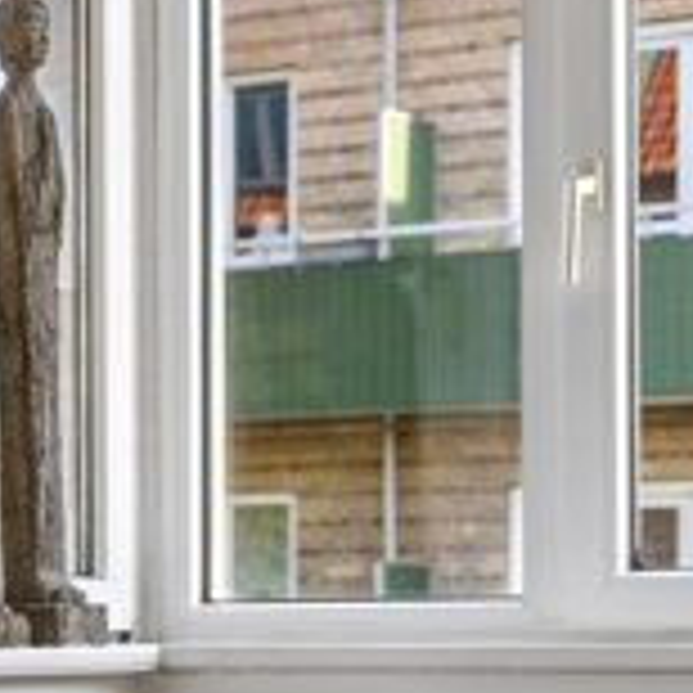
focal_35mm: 154
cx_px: -882
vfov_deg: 11.3
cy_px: 664
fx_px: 3488
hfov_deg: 10.1
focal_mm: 35
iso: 160
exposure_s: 1/60
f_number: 5.6
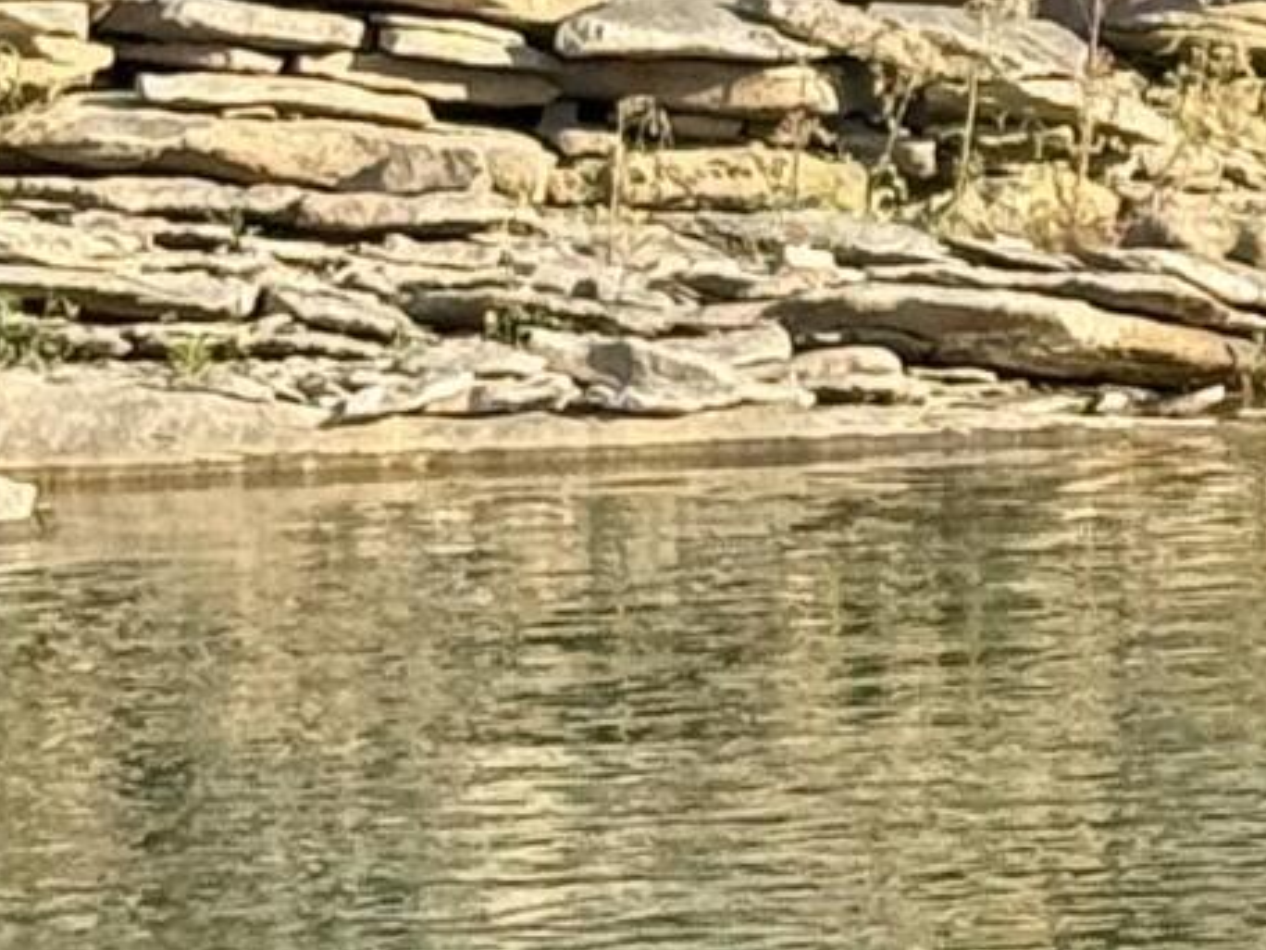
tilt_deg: +1.8
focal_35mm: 316
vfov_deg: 4.6
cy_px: -800
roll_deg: +1.6
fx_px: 11557
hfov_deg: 6.1
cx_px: 2662
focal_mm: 6.76
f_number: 1.78
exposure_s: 1/2494
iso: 80
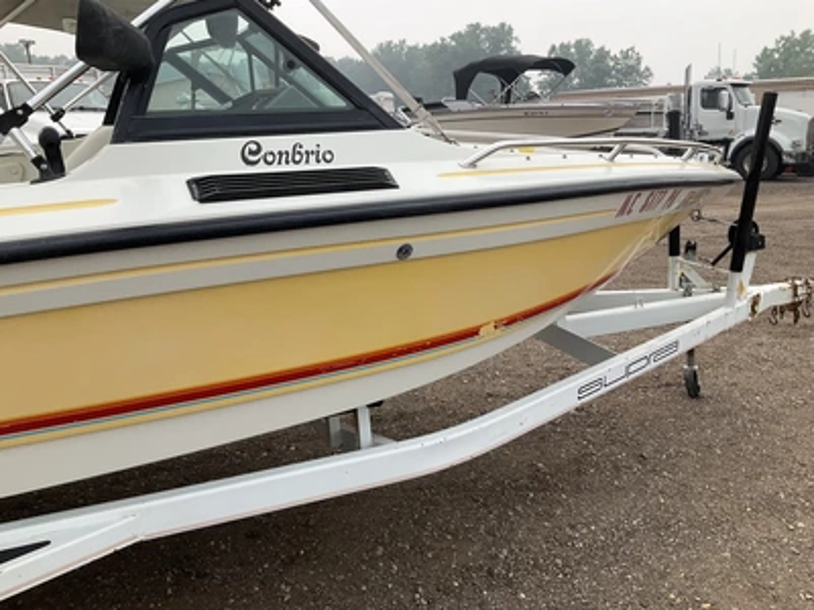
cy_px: 305
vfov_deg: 48.2
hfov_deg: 61.7
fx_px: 682
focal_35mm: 29
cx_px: 407
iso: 25
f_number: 1.8
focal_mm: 3
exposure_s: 1/997
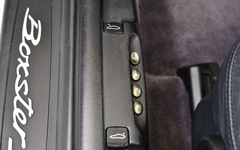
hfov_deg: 34.5
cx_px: 120
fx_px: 386
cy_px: 80
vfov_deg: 22.0
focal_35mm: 59
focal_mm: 38
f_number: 4.8
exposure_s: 1/60
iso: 5000
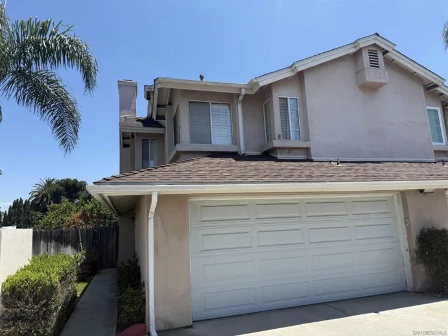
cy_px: 168
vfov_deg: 56.8
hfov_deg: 71.6
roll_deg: +3.2
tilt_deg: +10.4
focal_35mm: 24
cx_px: 224
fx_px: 311
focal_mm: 6.76
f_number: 1.78
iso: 80
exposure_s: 1/3953
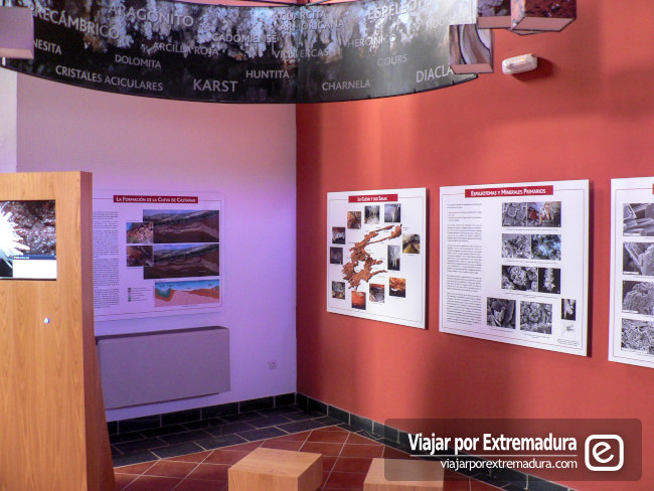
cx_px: 327
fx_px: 680
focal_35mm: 36
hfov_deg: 51.3
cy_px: 246
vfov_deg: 39.7
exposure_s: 1/5
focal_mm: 6
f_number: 2.8
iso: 200
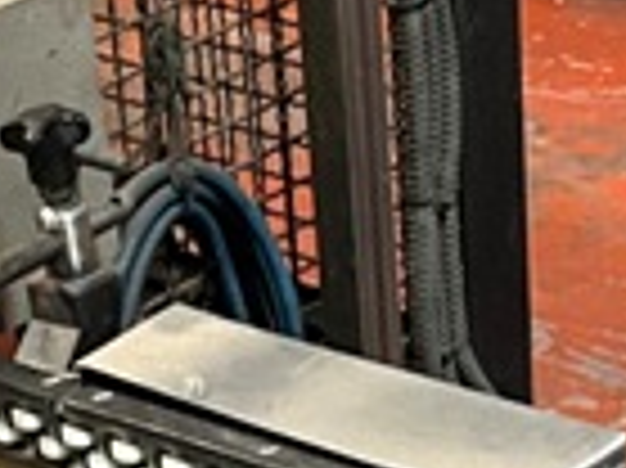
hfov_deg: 10.3
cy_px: 1584
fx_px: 3469
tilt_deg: -43.3
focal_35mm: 192
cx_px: 369
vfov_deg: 6.7
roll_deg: +4.5
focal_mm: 5.1
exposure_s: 1/33
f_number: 1.6
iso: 500
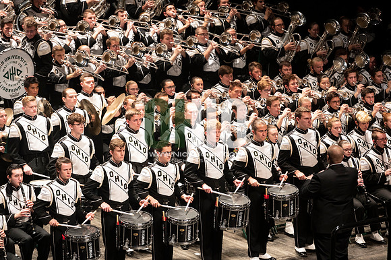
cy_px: 130
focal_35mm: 200
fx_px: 2171
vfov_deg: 6.9
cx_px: 196
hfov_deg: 10.3
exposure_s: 1/500
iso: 2500
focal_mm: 200
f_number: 2.8
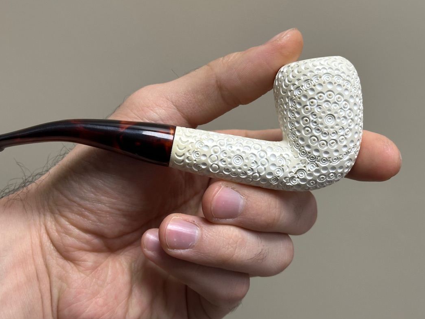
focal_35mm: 59
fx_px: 724
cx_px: 208
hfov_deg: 32.7
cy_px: 135
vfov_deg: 24.8
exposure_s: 1/100
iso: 80
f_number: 1.78
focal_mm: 6.86
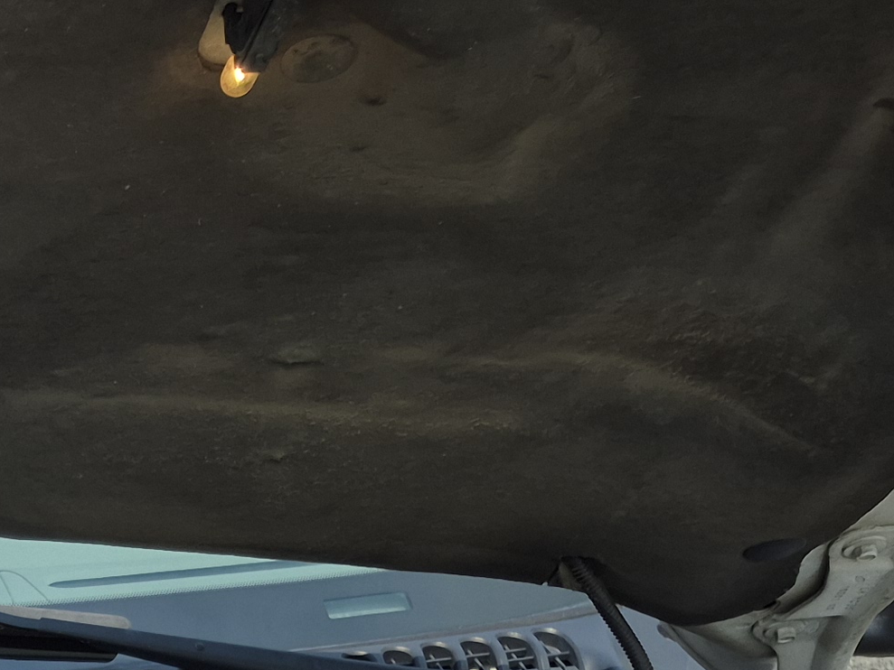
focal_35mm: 93
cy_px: 1221
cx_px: -590
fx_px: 2402
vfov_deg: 14.0
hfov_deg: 17.9
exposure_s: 1/954
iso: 25
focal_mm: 5.4
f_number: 1.8
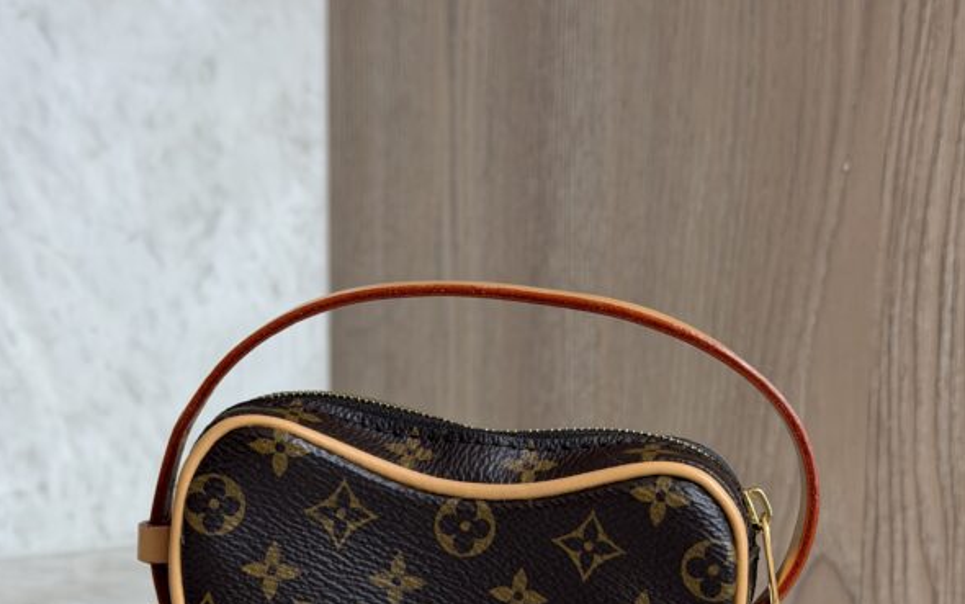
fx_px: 1815
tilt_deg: -9.5
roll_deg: -0.3
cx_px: 479
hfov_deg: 29.8
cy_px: 560
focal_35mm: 69
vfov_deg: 18.5
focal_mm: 6.76
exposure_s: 1/120
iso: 80
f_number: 1.78
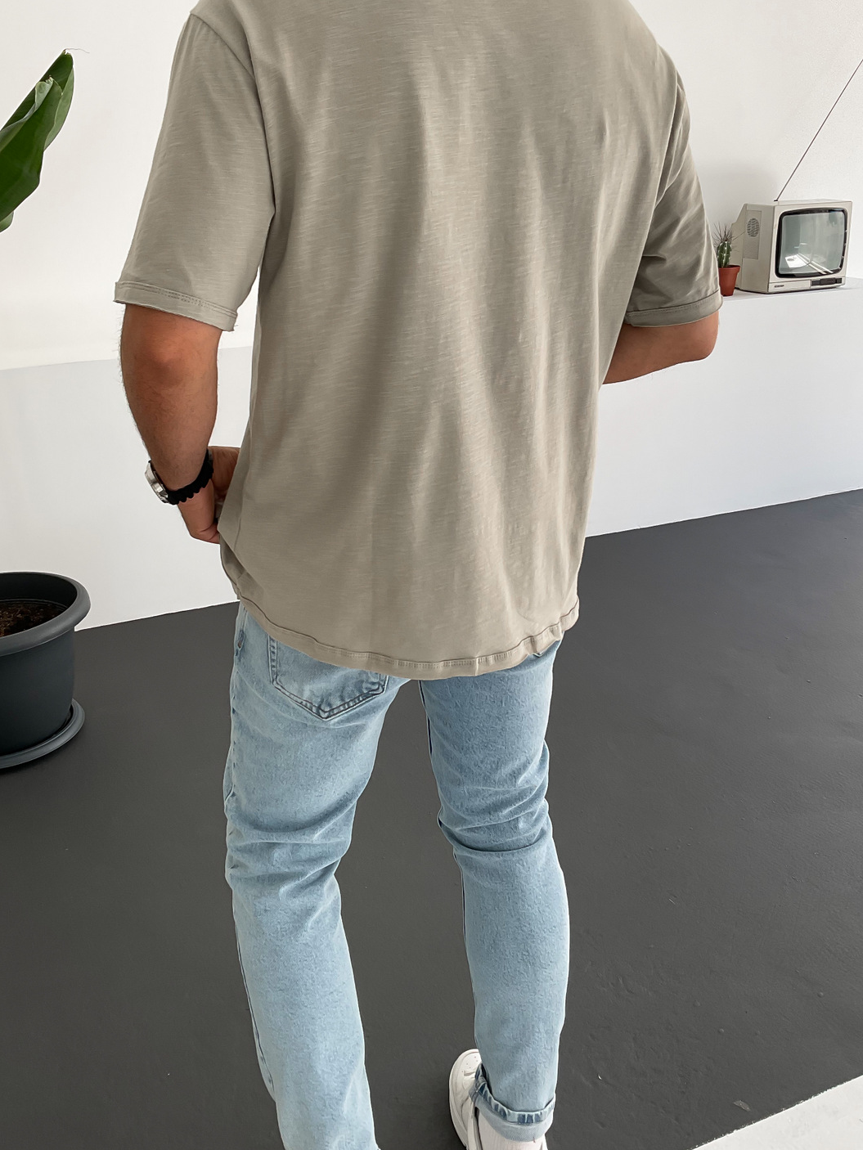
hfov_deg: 43.0
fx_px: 1097
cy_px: 503
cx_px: 431
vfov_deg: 55.2
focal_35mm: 33
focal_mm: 3
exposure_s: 1/120
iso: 20
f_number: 1.8
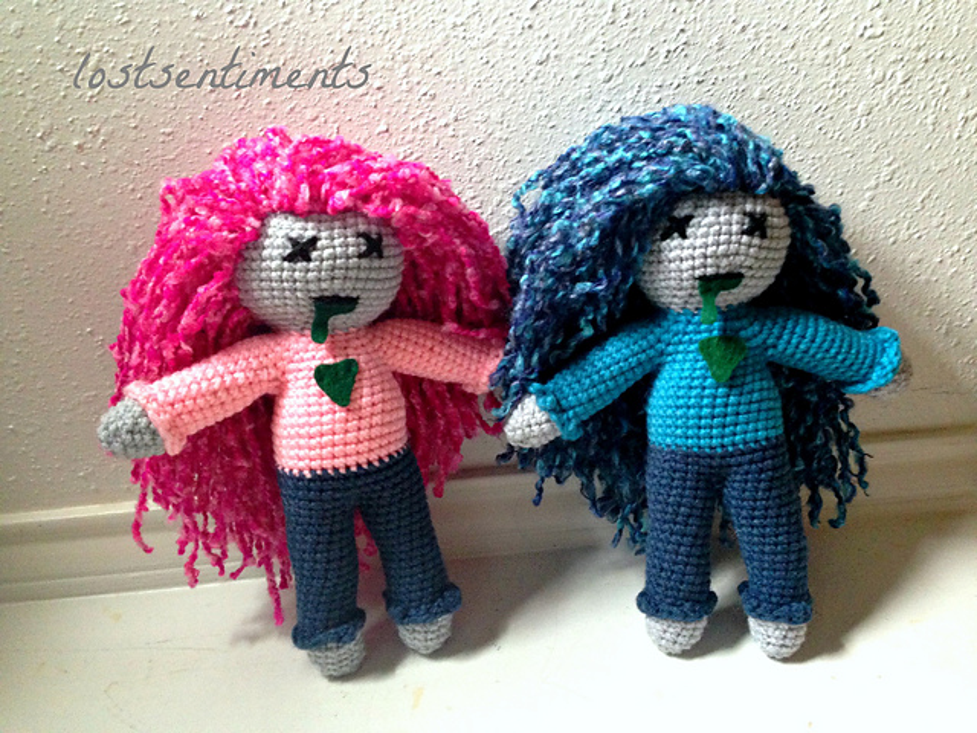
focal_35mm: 33
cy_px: 366
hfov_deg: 55.4
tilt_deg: -20.8
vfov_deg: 42.9
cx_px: 488
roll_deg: +4.7
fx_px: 931
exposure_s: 1/20
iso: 250
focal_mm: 4.12
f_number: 2.4
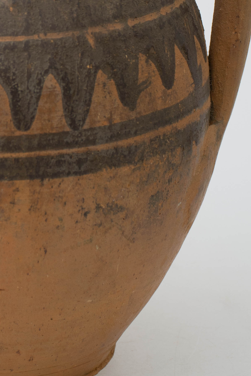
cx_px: 12
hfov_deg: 7.8
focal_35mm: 176
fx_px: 1841
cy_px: 17
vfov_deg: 11.6
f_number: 6.3
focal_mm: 50
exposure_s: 1/125
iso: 160
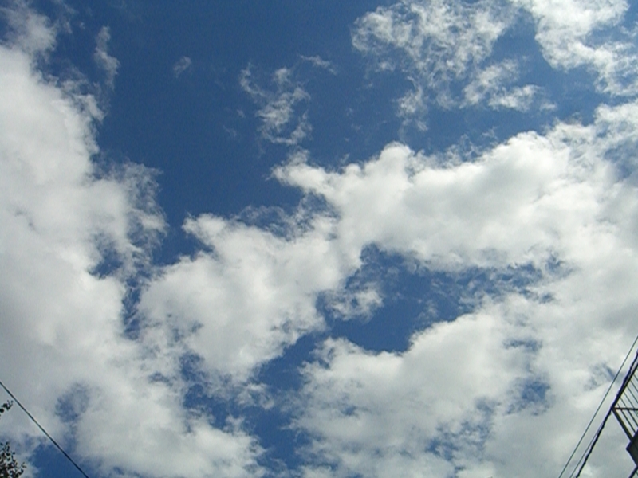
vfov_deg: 37.7
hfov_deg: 49.0
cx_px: 319
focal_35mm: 38
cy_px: 239
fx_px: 700
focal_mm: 7.9
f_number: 8
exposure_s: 1/1600
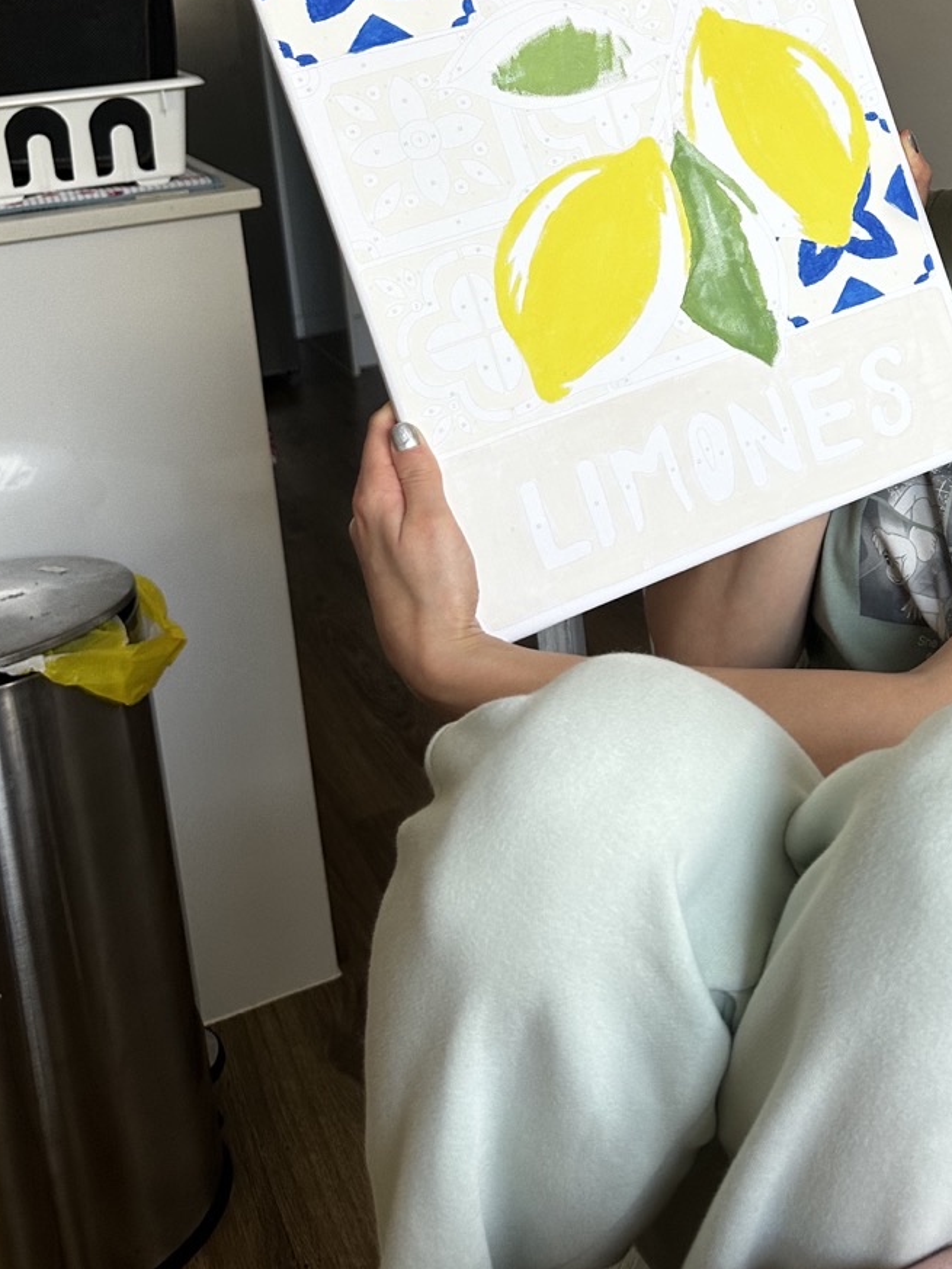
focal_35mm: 44
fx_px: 1613
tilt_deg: -9.6
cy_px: 222
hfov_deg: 31.4
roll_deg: +3.2
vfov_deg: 40.8
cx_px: 852
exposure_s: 1/121
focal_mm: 6.86
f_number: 1.78
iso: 125
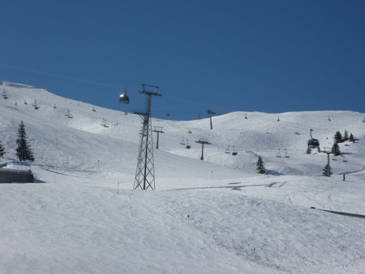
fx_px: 1054
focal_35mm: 100
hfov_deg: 19.6
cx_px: 182
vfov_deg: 14.8
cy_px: 137
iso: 100
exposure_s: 1/320
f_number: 14
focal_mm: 16.5
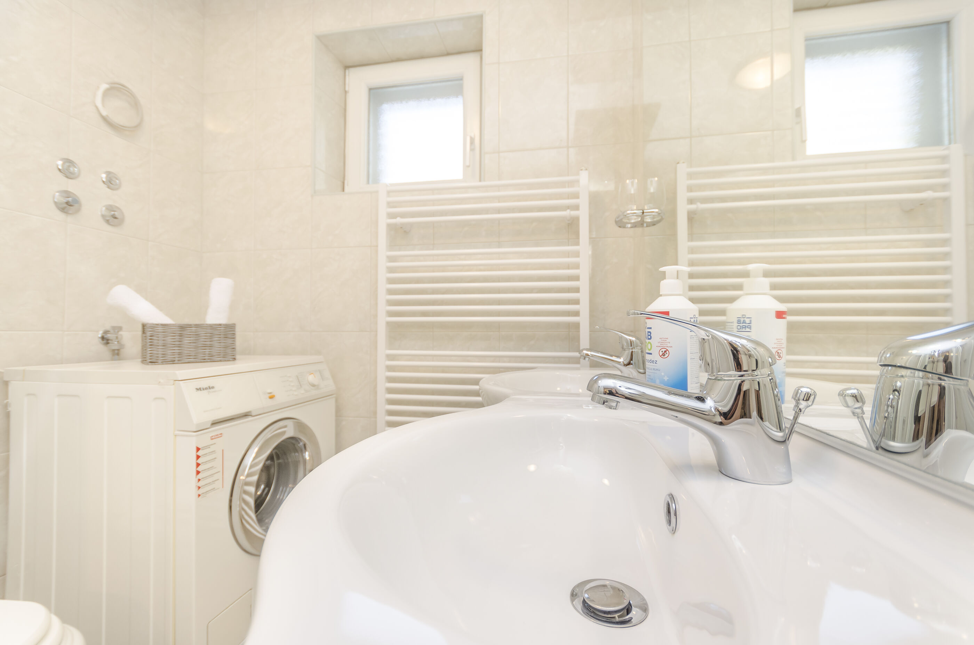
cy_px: 322
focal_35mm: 15
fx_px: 405
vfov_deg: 77.1
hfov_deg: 100.5
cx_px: 487
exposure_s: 1/60
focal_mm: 10
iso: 250
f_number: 4
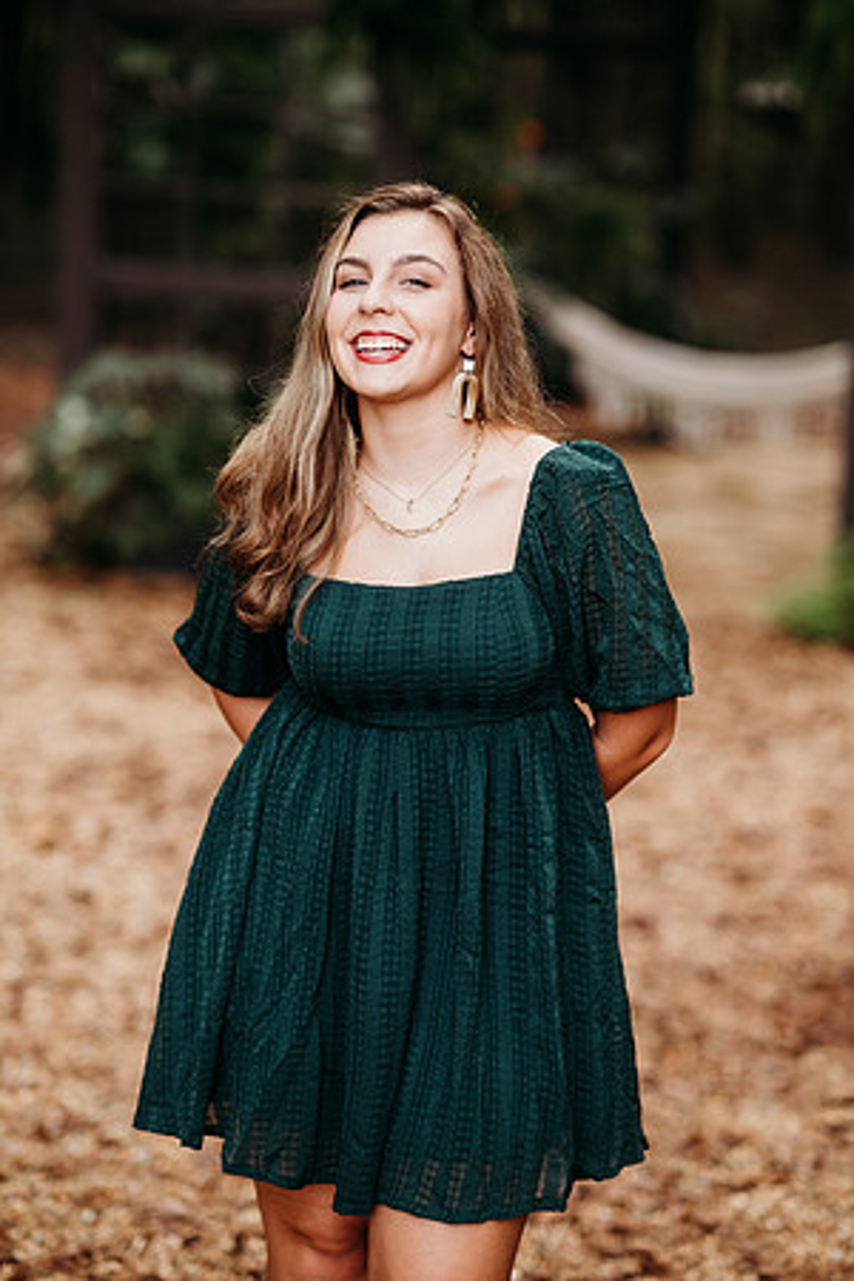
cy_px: 640
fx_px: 3024
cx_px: 427
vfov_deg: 23.9
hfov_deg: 16.1
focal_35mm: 85
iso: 320
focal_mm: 85
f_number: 2.2
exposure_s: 1/250
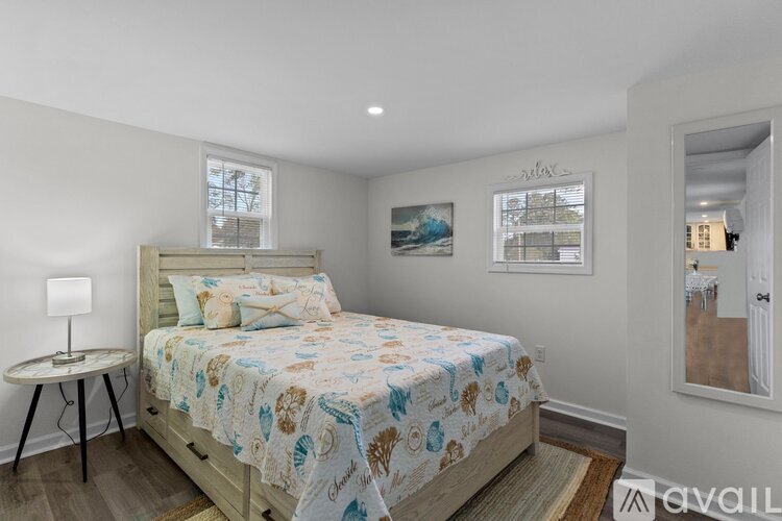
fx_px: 369
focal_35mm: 17
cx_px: 391
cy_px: 260
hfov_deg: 93.3
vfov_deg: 70.4
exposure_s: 1/125
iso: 800
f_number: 5
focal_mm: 17
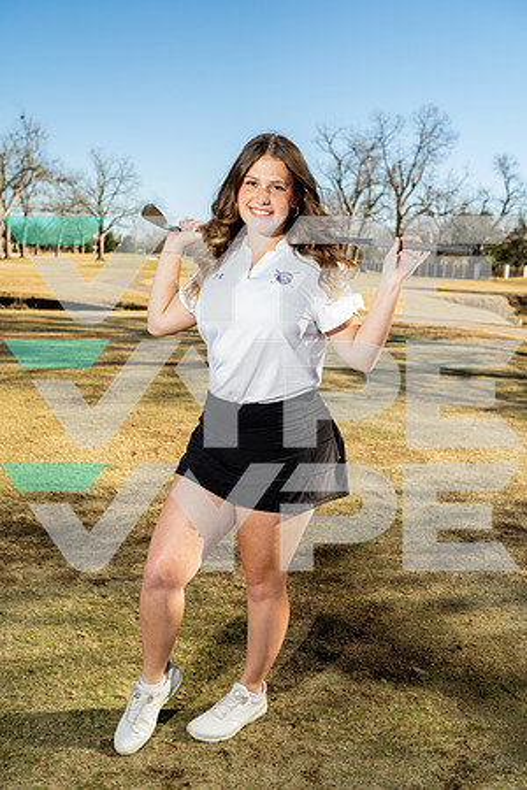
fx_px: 768
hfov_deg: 37.9
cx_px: 264
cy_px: 395
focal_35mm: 35
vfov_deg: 54.4
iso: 64
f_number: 4.5
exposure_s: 1/250
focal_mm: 35
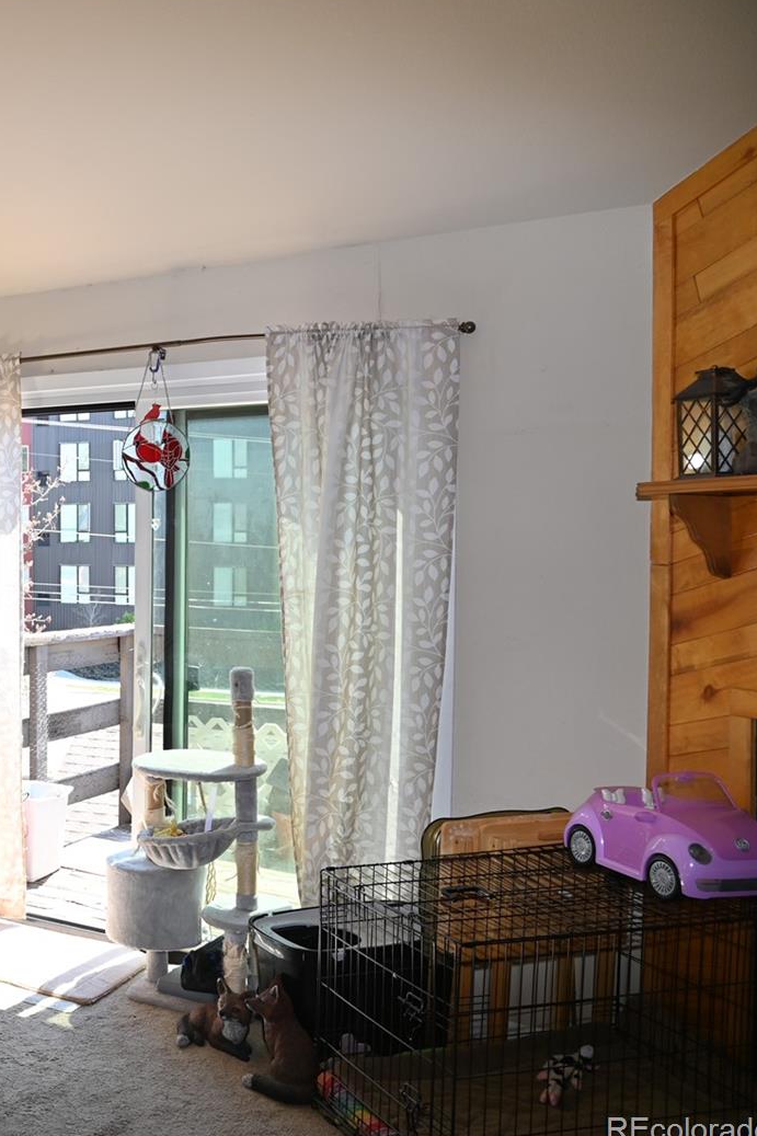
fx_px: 1167
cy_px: 570
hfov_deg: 31.5
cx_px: -92
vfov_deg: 51.9
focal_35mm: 37
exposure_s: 1/125
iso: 200
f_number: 5.6
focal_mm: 24
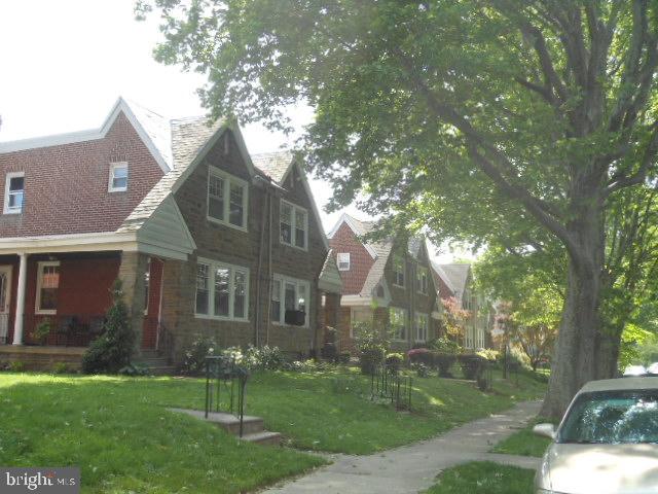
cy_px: 247
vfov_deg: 38.7
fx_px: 703
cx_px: 329
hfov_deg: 50.1
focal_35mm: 37
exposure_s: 1/250
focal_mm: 6.7
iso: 100
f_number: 3.2
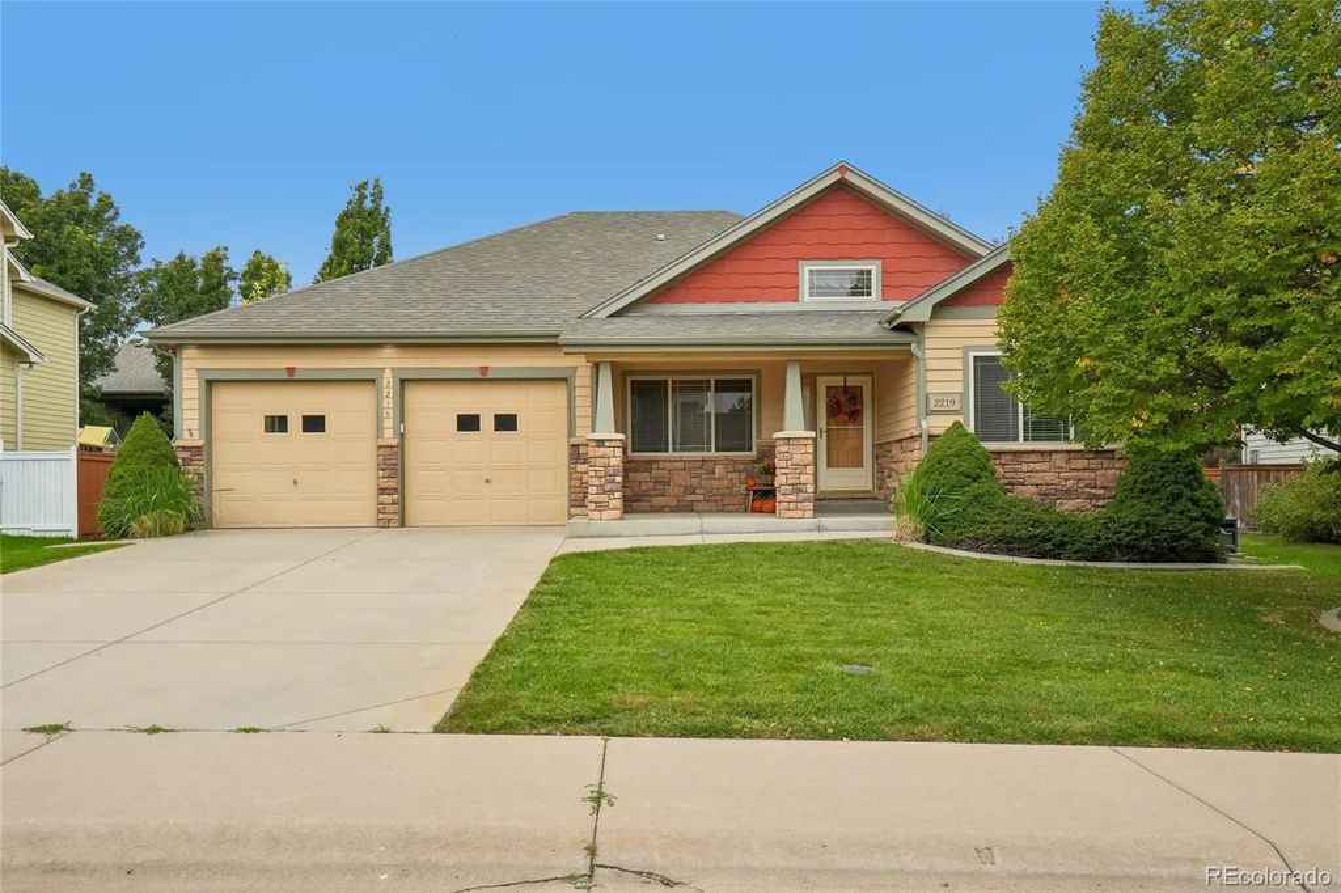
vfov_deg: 47.9
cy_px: 446
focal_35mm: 27
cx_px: 670
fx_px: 1005
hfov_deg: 67.4
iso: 400
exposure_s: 1/640
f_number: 8
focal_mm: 18
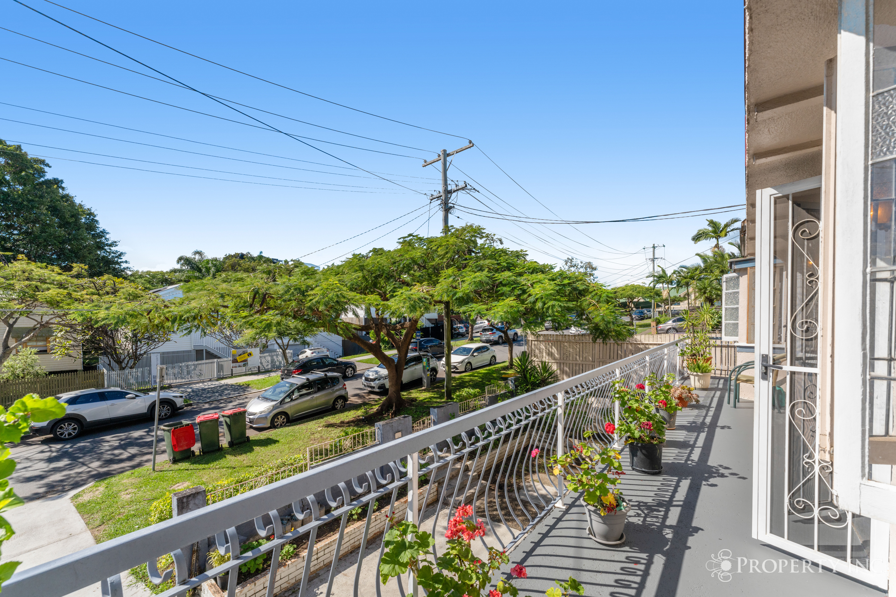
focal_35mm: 14
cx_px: 448
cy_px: 298
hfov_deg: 104.3
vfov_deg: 81.2
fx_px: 348
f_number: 10
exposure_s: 1/640
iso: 320
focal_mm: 14
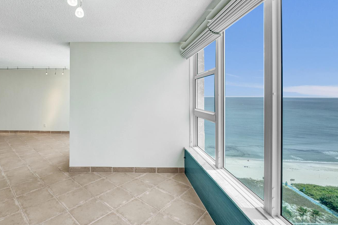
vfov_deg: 70.1
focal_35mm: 17
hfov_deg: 92.1
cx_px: 136
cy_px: 98
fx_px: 160
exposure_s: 1/500
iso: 1250
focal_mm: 14
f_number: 5
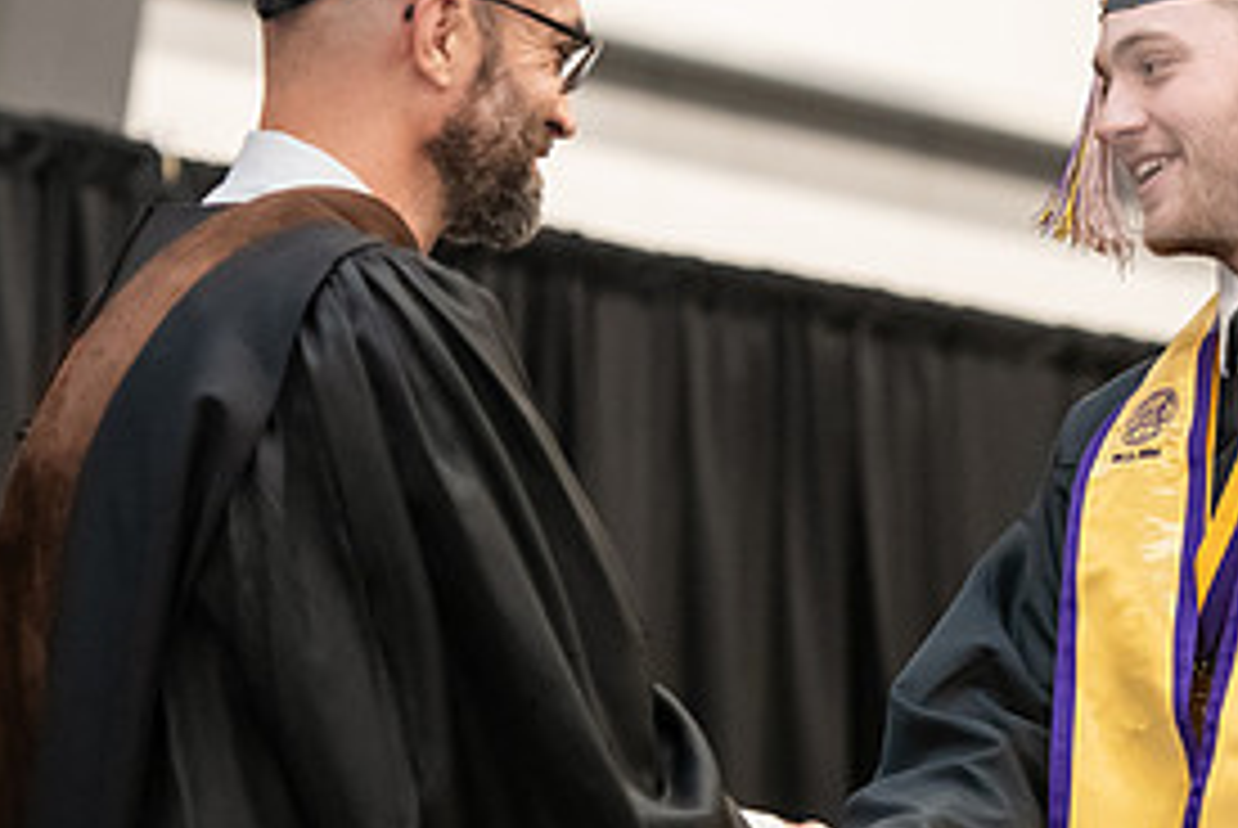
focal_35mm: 236
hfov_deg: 8.7
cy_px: 407
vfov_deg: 5.8
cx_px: 972
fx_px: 8124
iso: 3200
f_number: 3.5
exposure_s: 1/200
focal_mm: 112
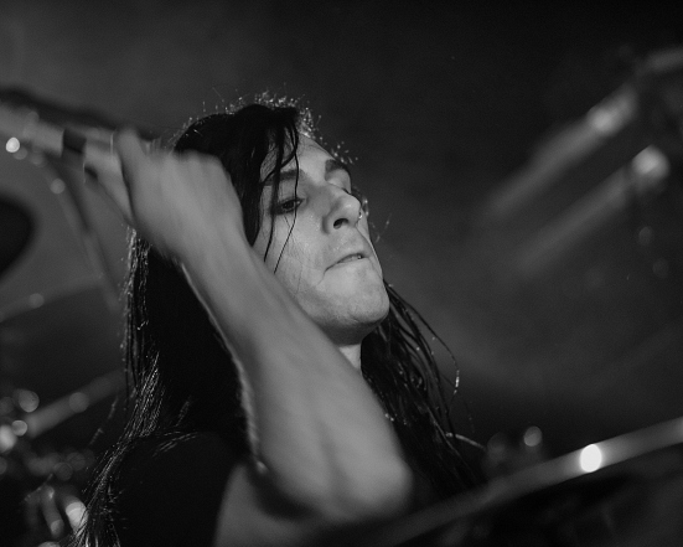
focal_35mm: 227
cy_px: 293
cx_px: 280
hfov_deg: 8.5
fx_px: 4589
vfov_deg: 6.8
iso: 3200
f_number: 2.8
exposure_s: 1/100
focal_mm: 185
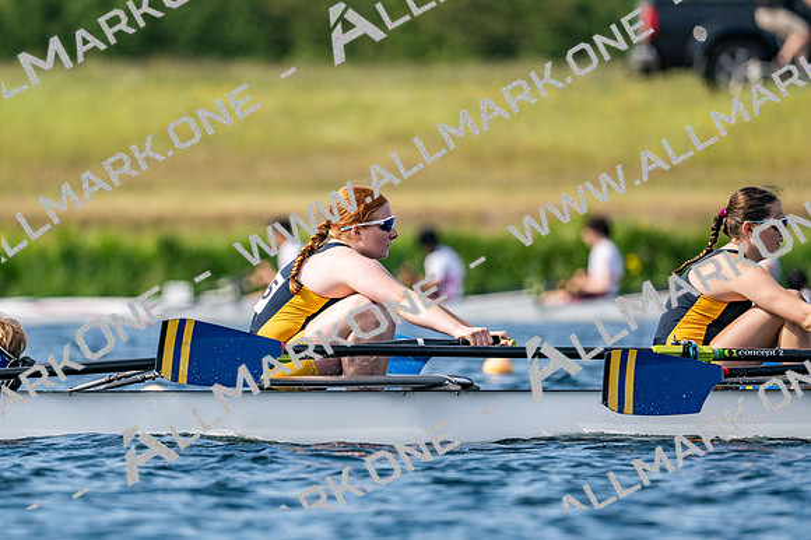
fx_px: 13508
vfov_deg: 2.3
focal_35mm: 600
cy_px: 270
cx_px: 406
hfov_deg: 3.4
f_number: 4.5
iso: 220
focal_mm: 400
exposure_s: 1/2500
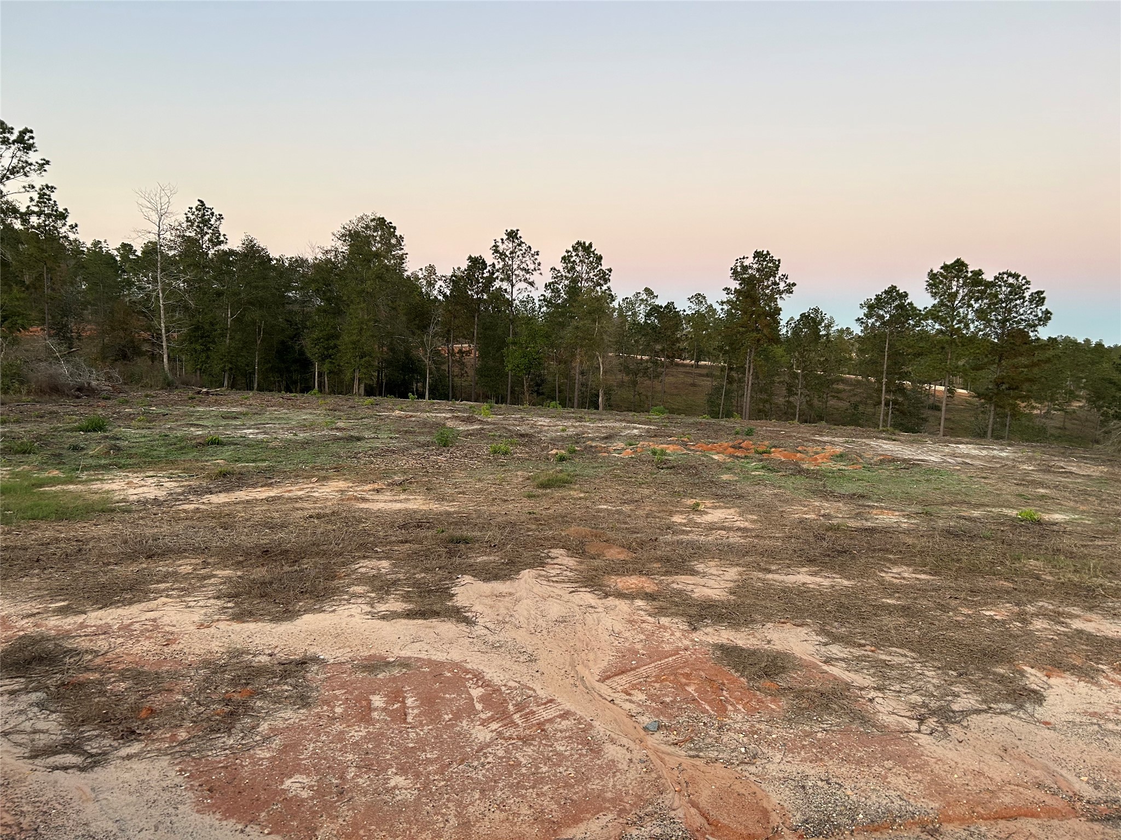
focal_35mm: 26
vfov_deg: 53.1
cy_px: 420
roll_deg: -2.2
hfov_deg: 67.3
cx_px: 560
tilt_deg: -5.4
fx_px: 842
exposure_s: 1/121
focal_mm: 5.7
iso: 125
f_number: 1.5
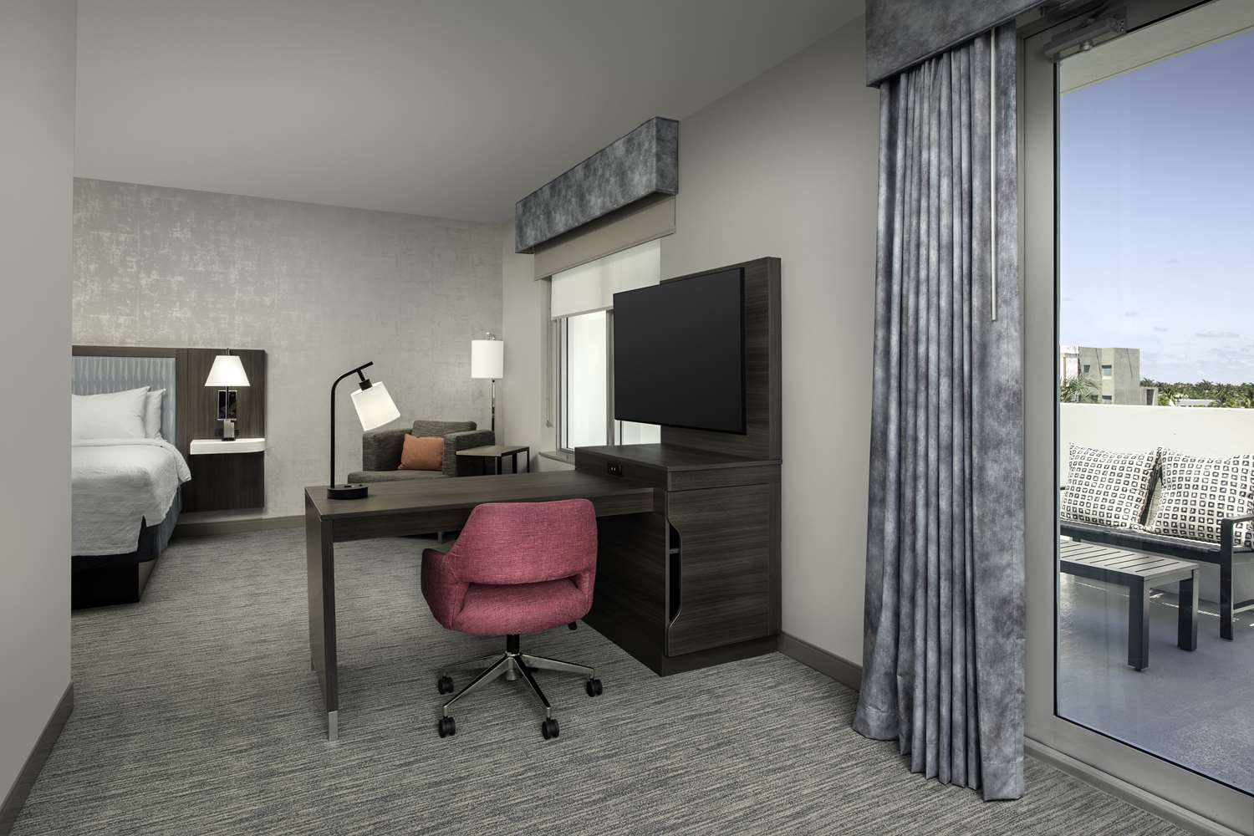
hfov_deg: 78.6
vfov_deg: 57.2
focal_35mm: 22
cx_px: 627
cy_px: 418
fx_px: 766
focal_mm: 22
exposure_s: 1/60
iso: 400
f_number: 11
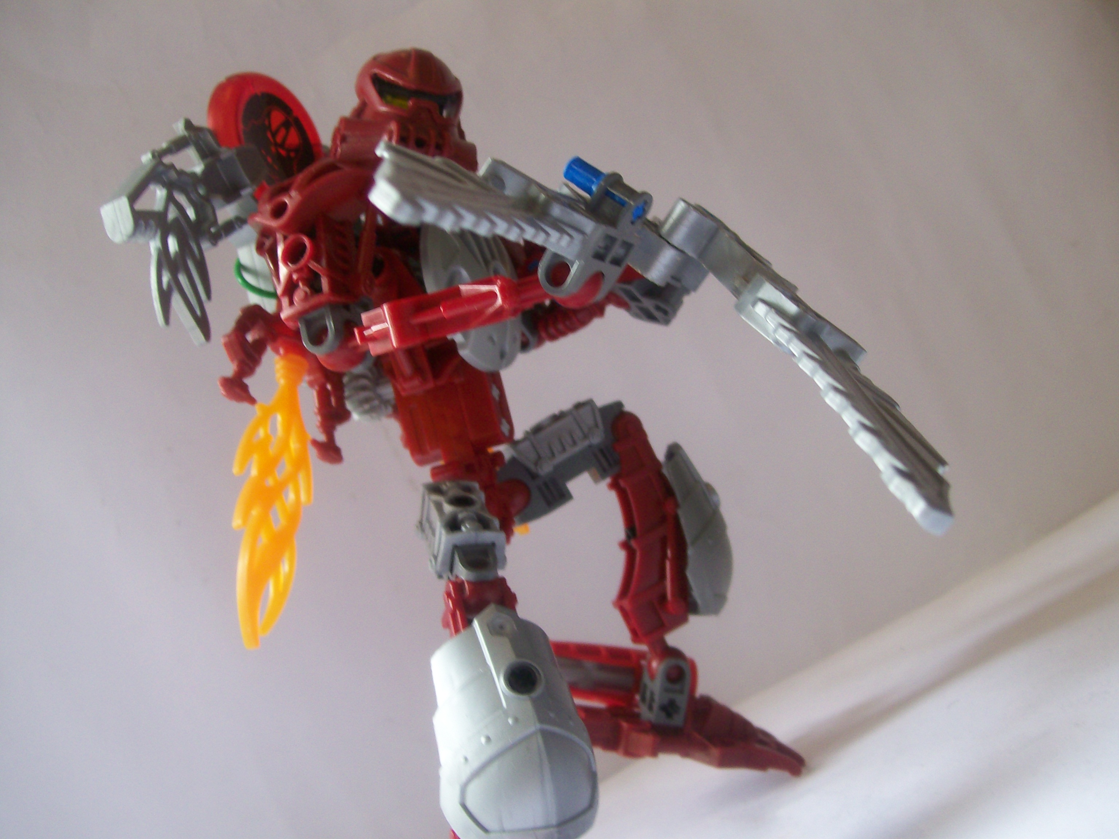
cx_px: 560
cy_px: 420
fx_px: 1164
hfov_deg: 51.4
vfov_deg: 39.7
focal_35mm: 36
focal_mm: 6
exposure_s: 1/32
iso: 86
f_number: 2.7
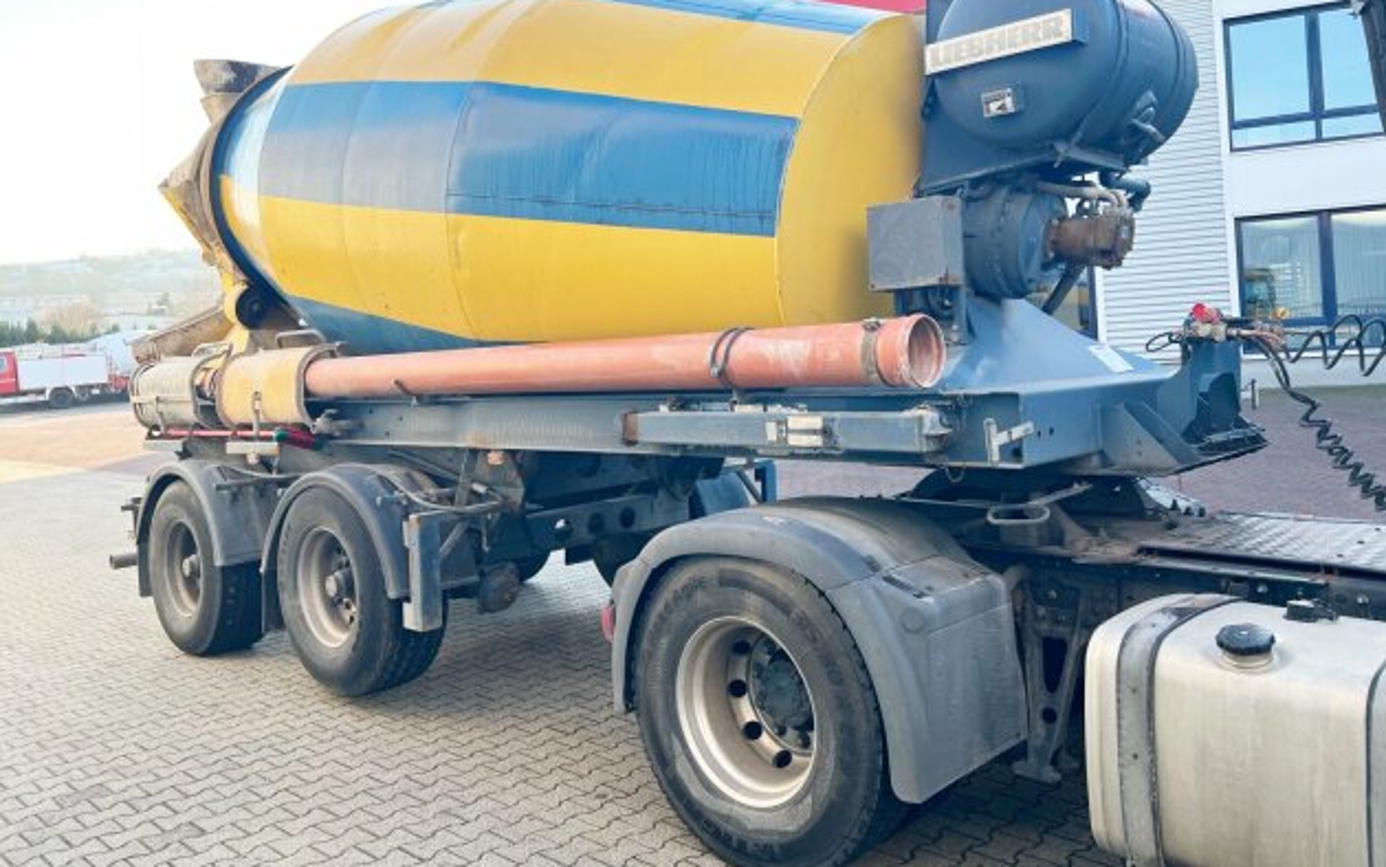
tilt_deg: -0.1
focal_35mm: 28
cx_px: 702
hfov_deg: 66.5
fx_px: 1058
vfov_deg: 44.3
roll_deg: +3.7
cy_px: 343
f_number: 1.5
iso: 50
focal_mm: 5.7
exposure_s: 1/441
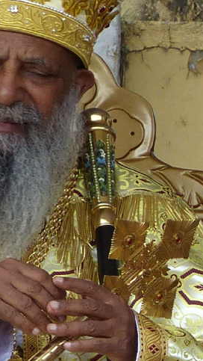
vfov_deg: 6.9
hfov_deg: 3.9
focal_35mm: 311
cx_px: 51
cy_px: 218
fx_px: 2973
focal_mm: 24.8
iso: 100
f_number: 4
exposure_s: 1/320
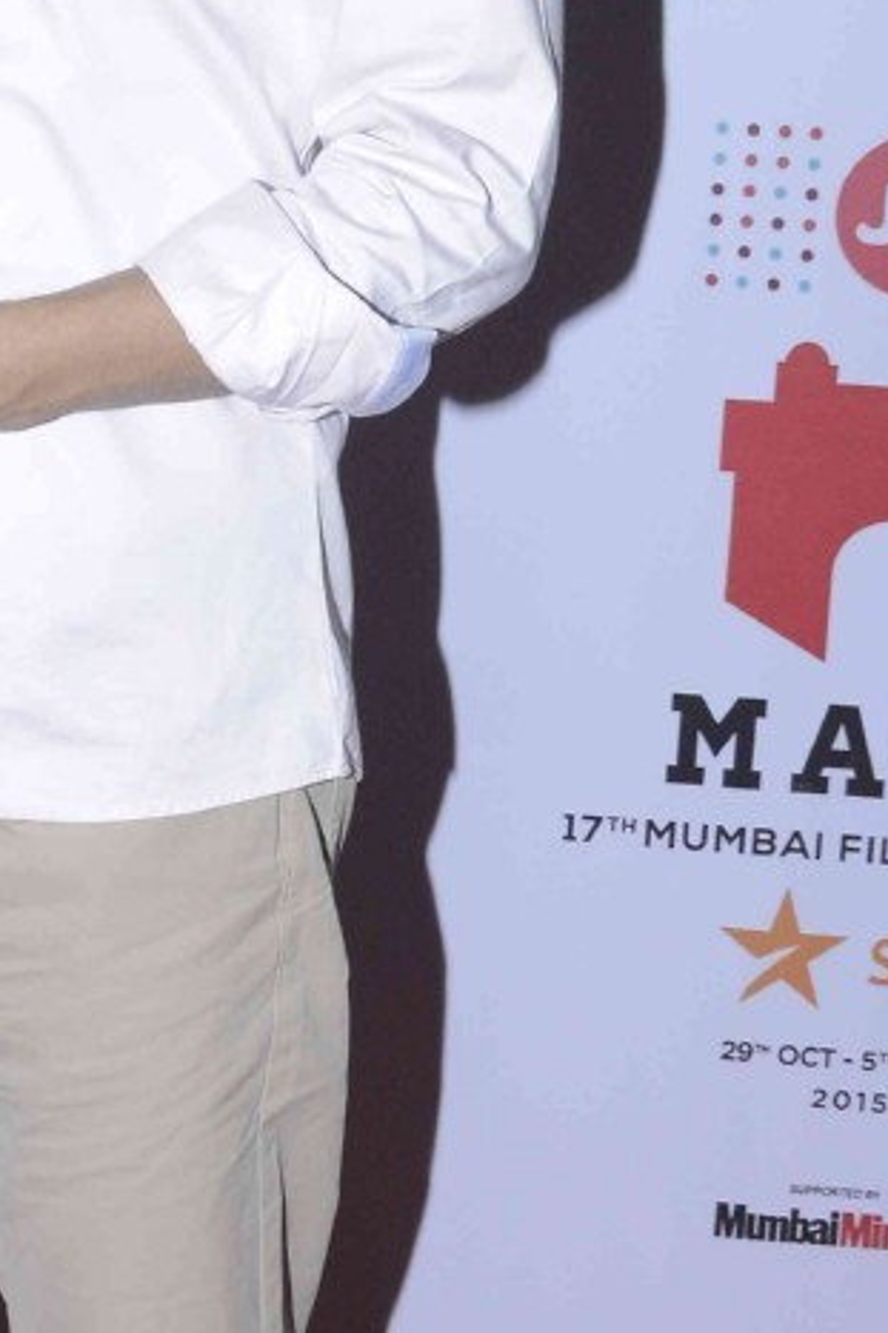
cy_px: 465
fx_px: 4184
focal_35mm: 113
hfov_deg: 11.9
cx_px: -103
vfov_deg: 18.1
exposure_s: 1/160
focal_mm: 22
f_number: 7.1
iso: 800
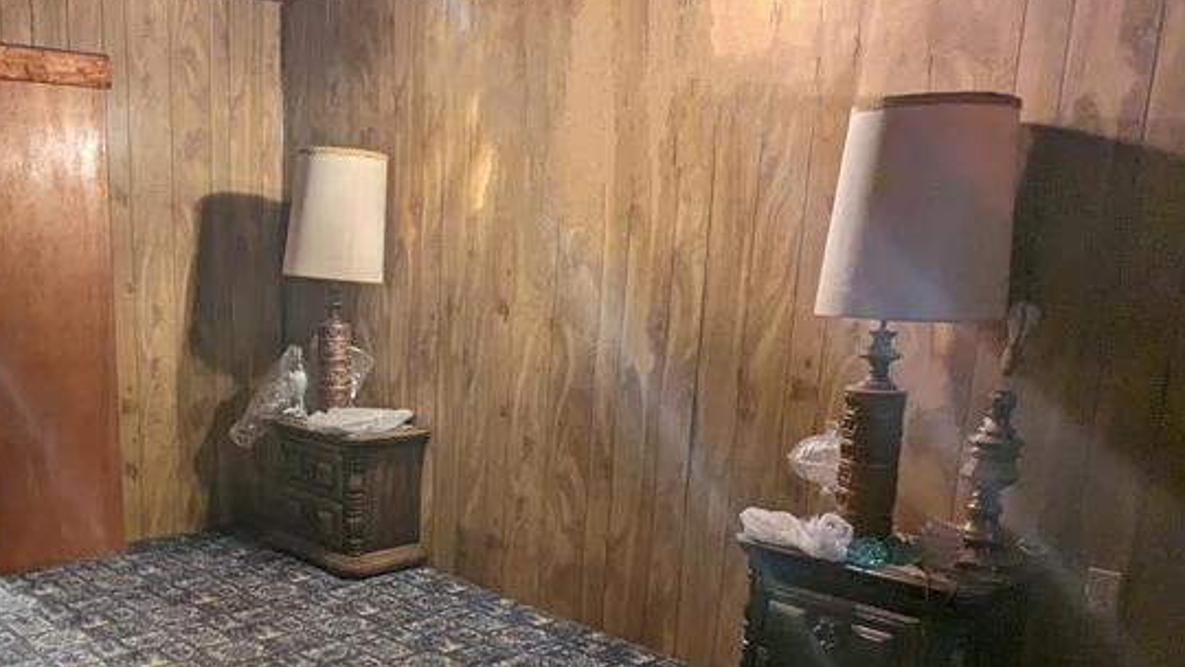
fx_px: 1037
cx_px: 321
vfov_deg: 35.1
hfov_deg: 57.0
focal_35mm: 33
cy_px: 478
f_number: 2.2
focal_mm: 2.35
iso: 132
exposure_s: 1/24
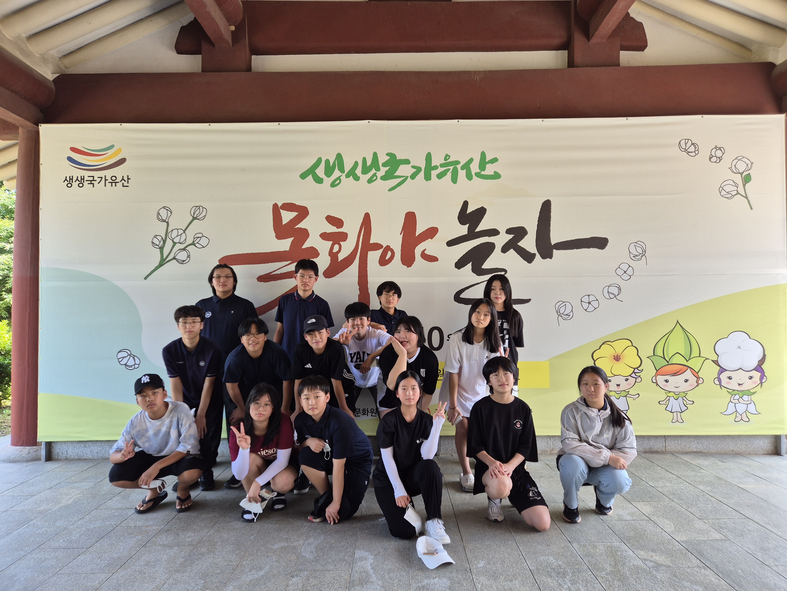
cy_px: 296
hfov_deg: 73.9
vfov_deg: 58.9
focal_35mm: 23
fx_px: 523
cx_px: 394
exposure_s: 1/180
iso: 40
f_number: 1.8
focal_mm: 5.4
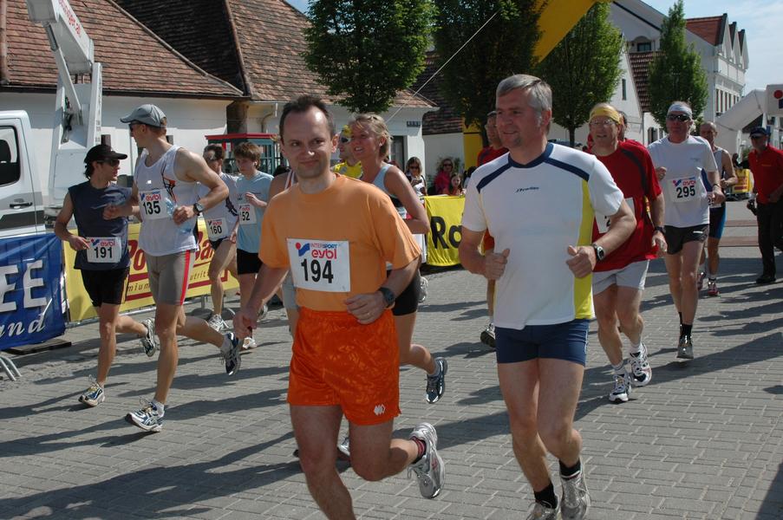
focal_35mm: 42
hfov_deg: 46.4
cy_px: 260
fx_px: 912
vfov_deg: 31.8
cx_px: 392
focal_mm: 28
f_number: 9.5
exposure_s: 1/500
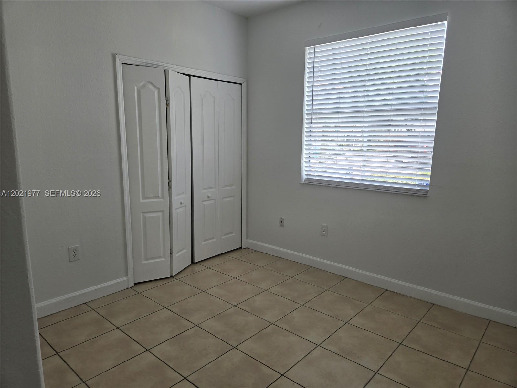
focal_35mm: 23
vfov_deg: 58.9
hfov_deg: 73.9
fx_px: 344
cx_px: 258
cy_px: 194
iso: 32
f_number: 1.8
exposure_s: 1/180
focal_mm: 5.4
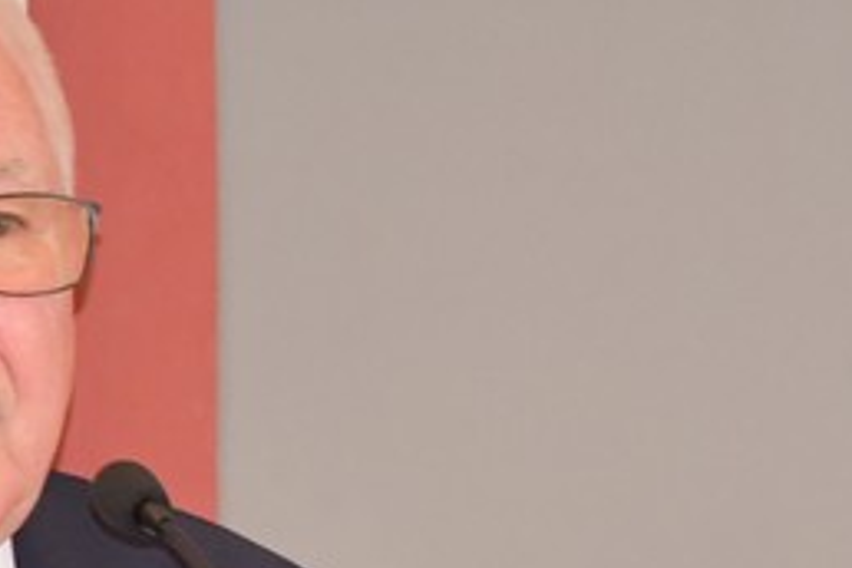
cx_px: 525
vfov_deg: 2.2
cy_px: 702
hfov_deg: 3.3
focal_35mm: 623
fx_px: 14743
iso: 4000
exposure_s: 1/60
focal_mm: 105
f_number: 5.6
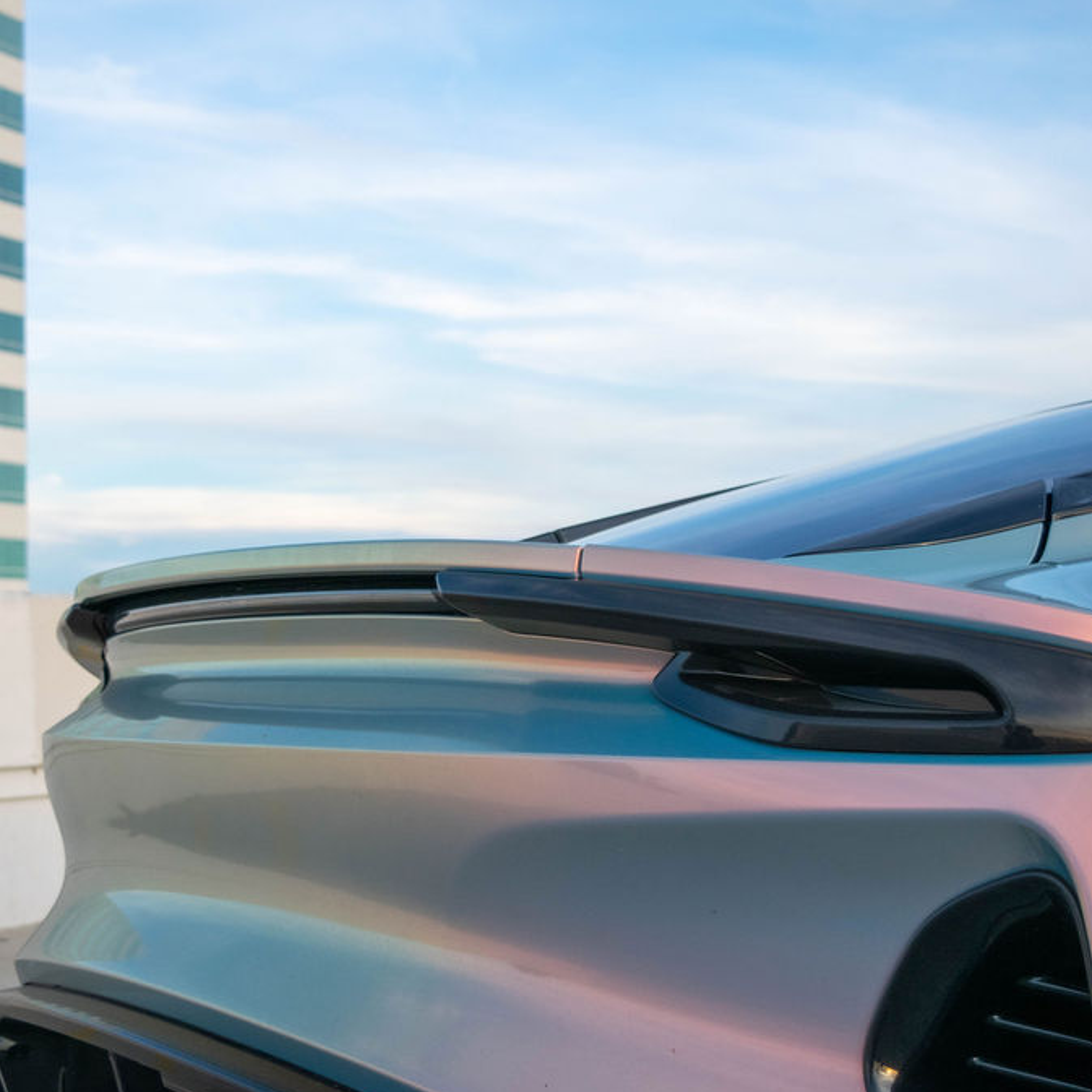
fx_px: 2356
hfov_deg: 26.1
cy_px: 551
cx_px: 493
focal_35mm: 66
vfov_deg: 26.1
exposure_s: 1/1000
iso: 400
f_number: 4.5
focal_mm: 34
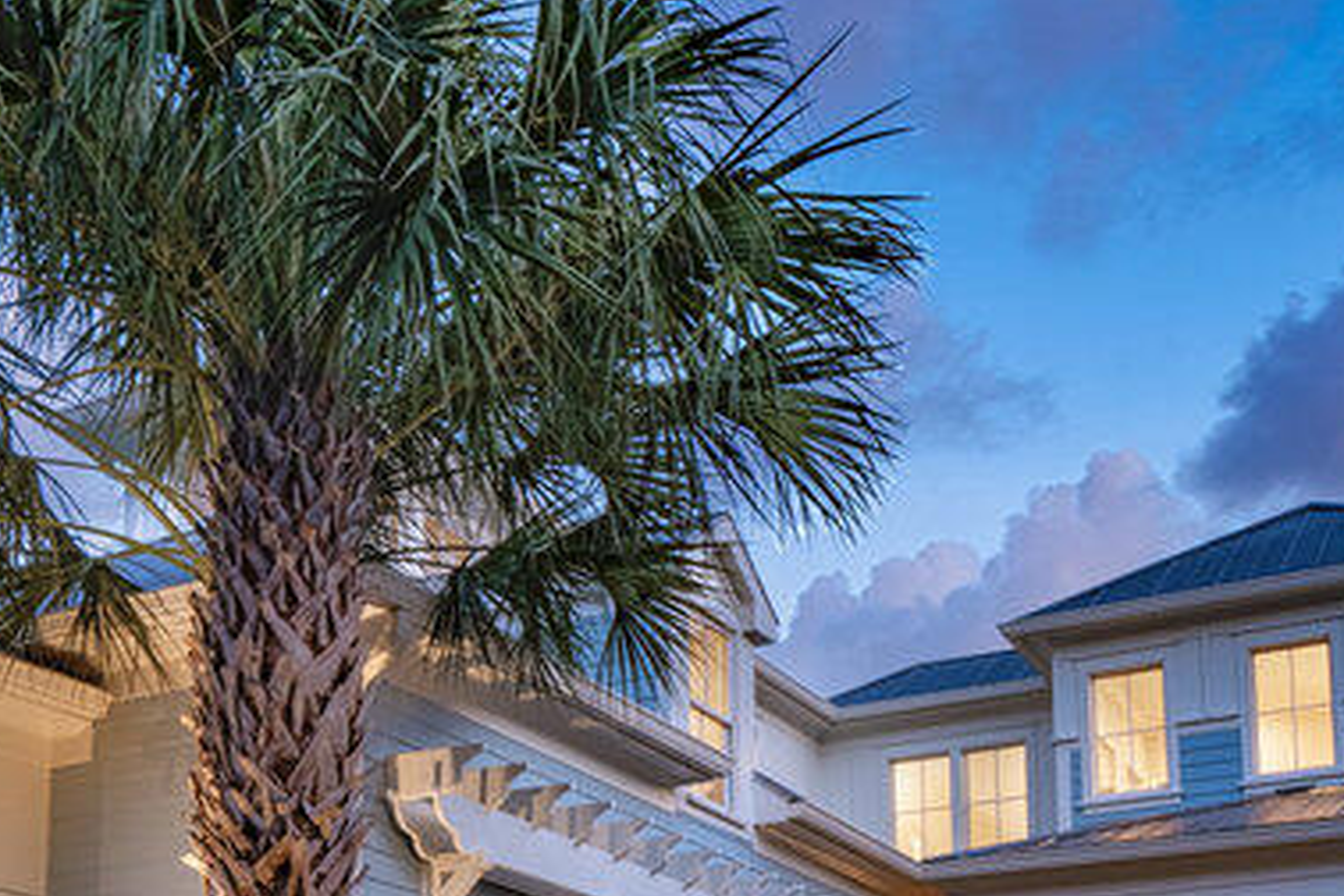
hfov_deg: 44.3
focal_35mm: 44
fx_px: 1643
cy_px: 1070
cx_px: 782
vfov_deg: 27.0
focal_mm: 8
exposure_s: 1/2.5
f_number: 11
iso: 200
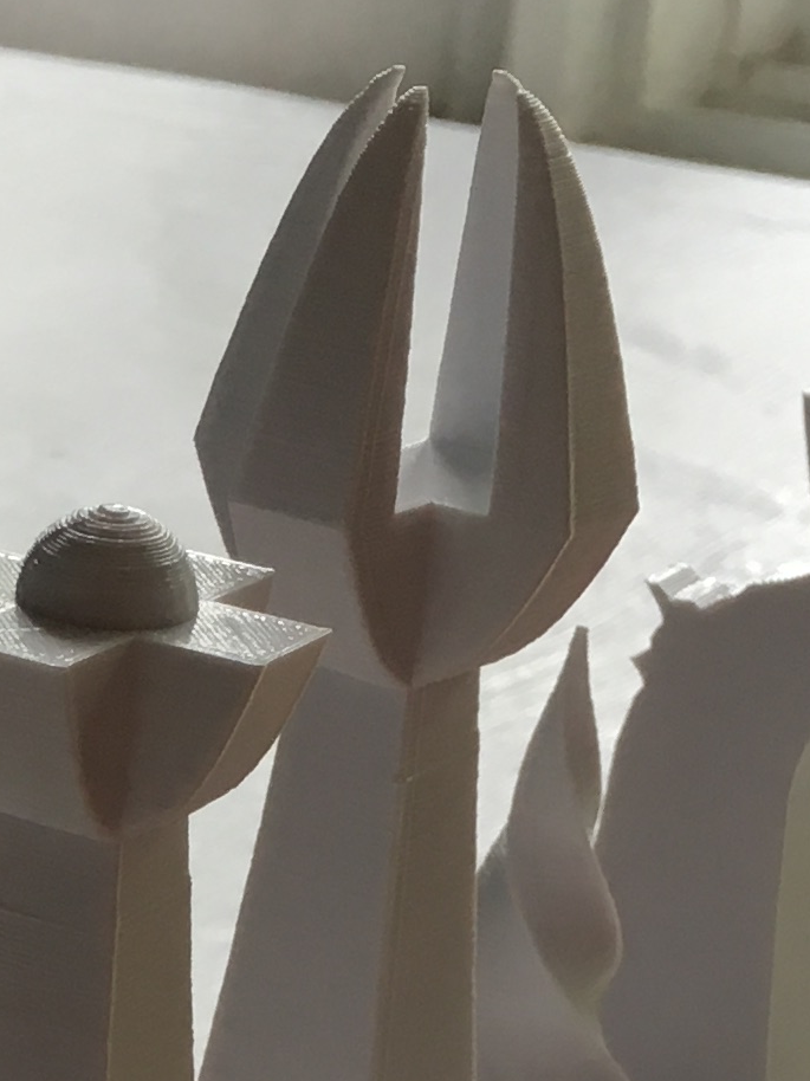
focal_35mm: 128
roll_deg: -3.7
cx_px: -134
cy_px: 1754
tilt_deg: -30.7
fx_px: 3995
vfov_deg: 14.1
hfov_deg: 11.4
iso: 25
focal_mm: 4.15
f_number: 2.2
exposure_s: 1/40
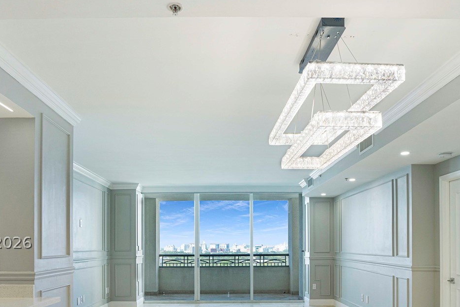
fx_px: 371
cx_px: 225
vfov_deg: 43.1
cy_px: 242
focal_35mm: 29
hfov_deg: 63.7
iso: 400
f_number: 8
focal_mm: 16
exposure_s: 1/125
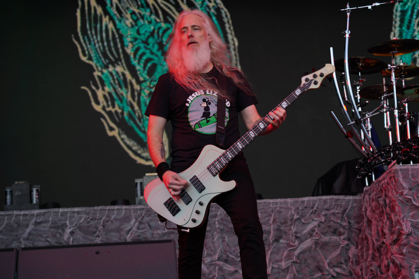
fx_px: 1001
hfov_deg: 23.6
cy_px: 140
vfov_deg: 15.9
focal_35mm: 86
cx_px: 210
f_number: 4.5
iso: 100
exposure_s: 1/100
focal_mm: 86
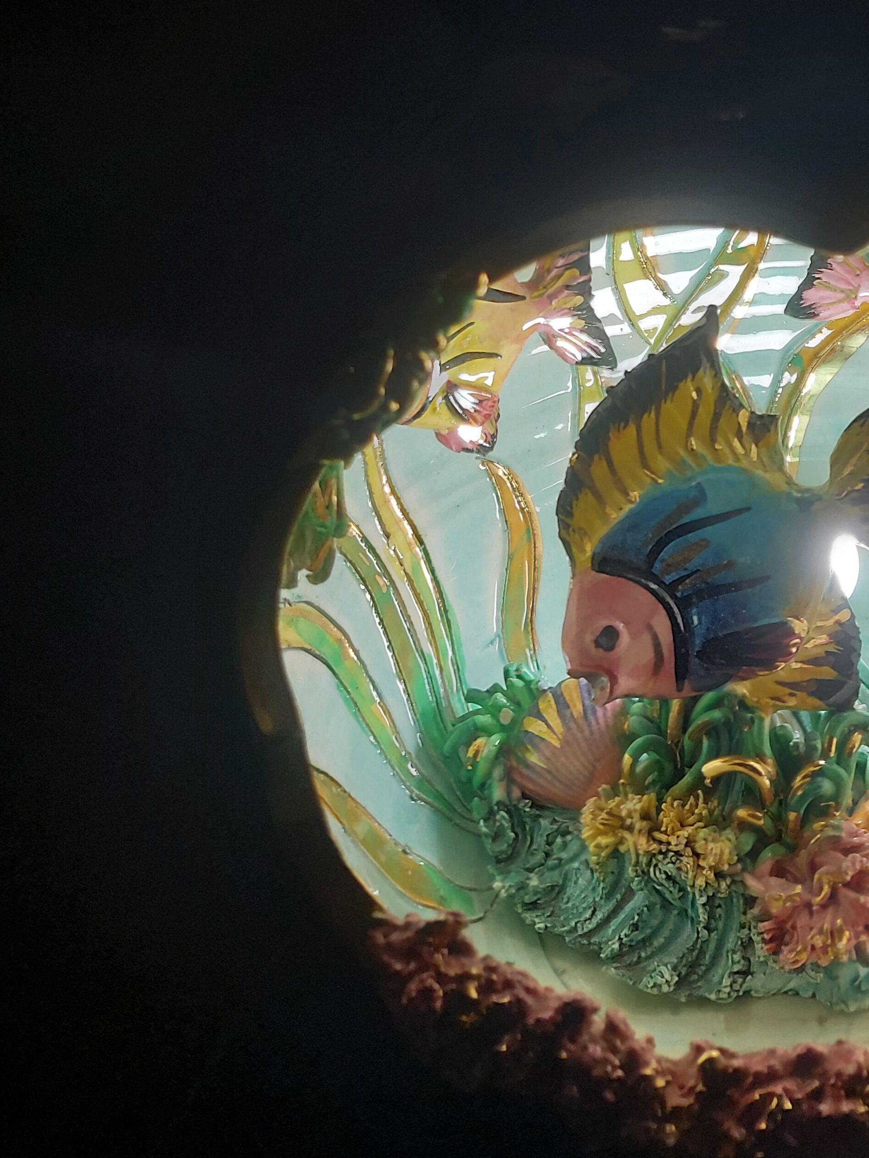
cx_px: 774
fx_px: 1473
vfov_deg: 40.8
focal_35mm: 44
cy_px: 197
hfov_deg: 31.4
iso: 100
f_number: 1.8
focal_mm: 5.23
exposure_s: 1/50
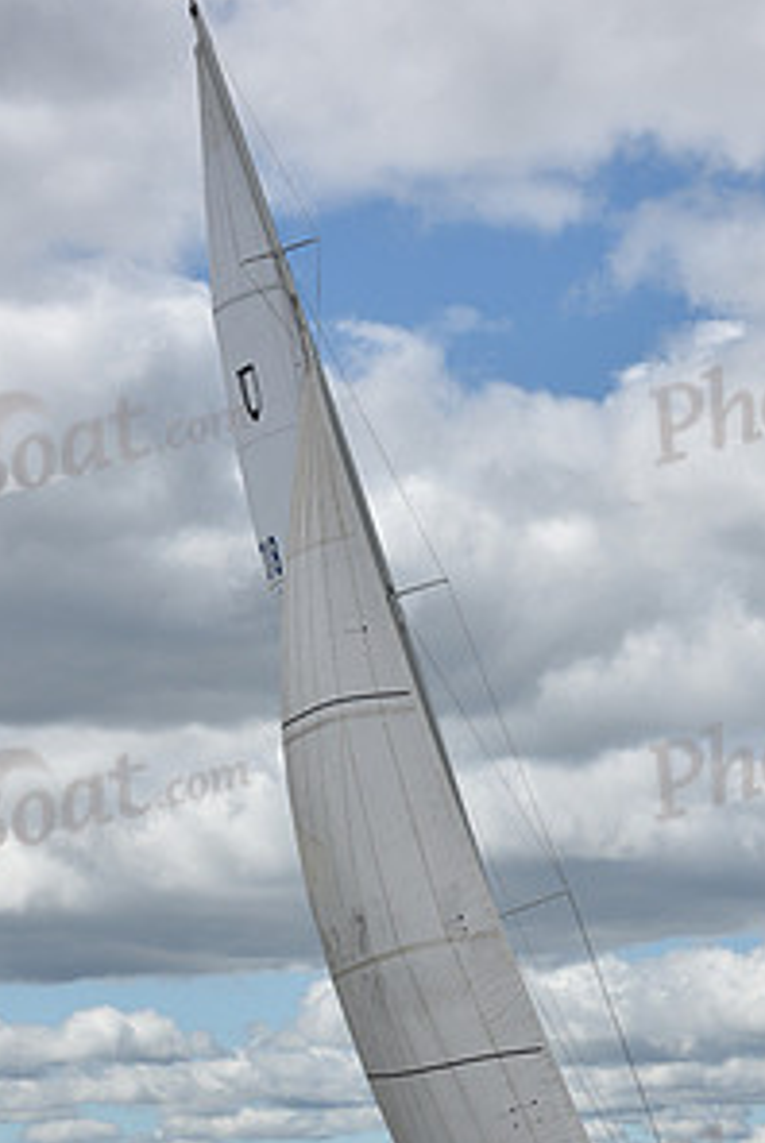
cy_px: 977
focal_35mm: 137
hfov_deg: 10.0
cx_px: 450
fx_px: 4356
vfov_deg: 14.8
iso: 250
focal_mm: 70
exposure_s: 1/800
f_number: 11
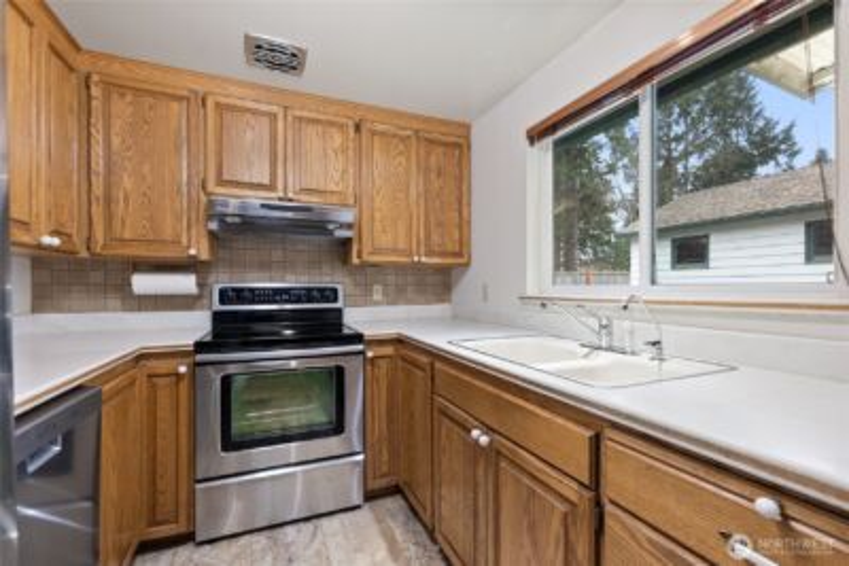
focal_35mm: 15
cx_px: 424
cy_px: 283
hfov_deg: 100.4
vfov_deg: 77.4
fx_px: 354
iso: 400
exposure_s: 1/13
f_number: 5.6
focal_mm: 10
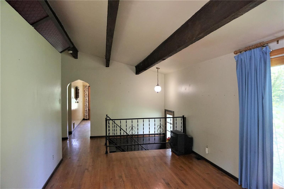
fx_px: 189
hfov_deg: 73.8
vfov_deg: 53.1
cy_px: 94
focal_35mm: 24
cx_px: 142
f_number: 3.5
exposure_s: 1/160
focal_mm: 16
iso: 1600
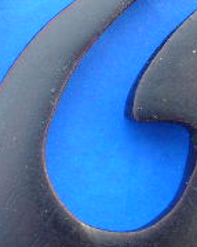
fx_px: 890
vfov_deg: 15.7
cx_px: -28
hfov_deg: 12.4
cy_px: 77
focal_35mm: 122
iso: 50
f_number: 2.8
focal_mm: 5.8
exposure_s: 1/50.4
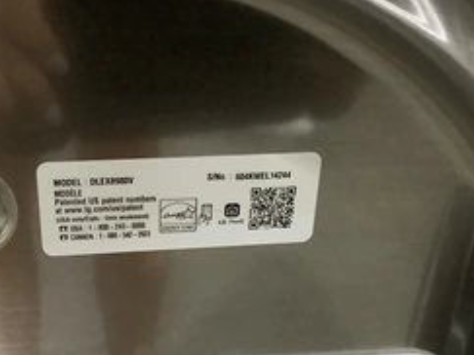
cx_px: 174
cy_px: 259
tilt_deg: -27.3
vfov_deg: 28.2
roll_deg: -0.9
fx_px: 698
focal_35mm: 51
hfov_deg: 37.3
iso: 800
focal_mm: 3.3
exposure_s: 1/20
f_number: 2.4
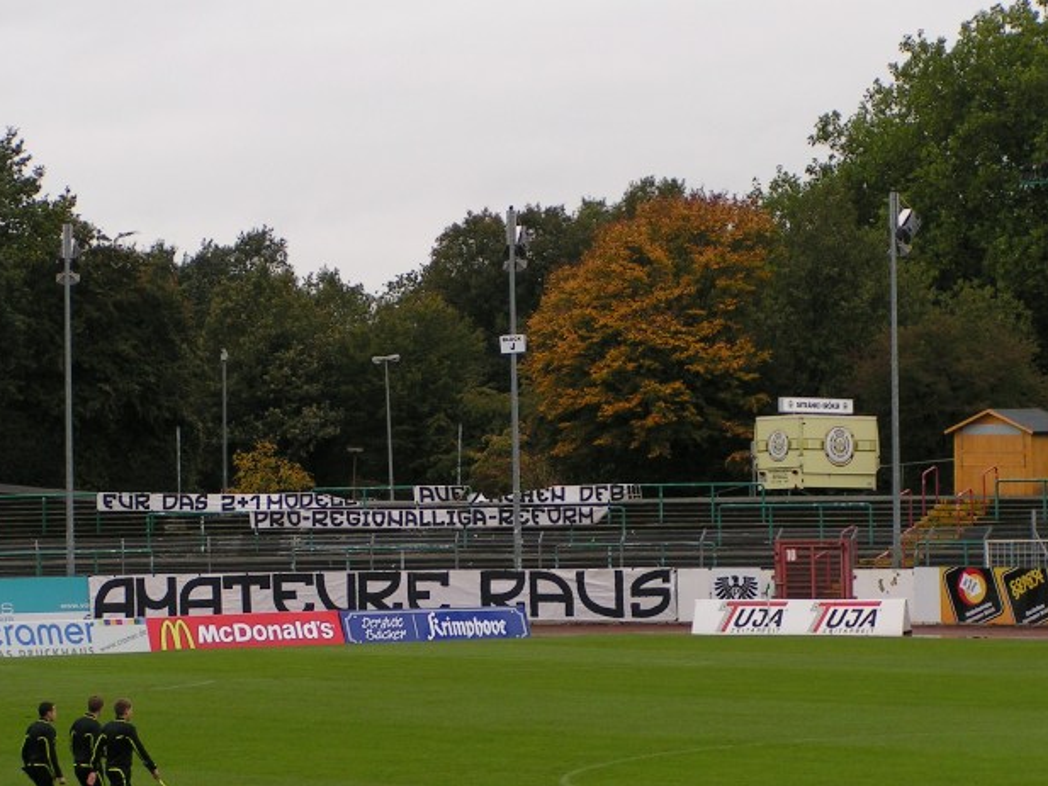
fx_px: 4906
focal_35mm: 162
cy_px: 319
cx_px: 450
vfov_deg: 9.2
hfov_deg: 12.2
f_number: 4.5
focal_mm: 19.1
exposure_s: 1/200
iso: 50
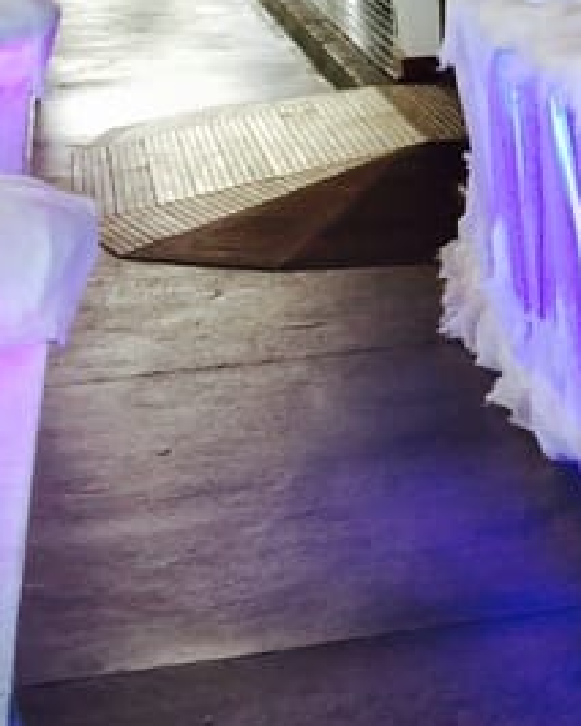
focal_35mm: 109
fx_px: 2342
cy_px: 82
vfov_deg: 17.4
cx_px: 873
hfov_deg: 13.3
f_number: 2.2
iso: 32
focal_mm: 4.15
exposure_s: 1/15
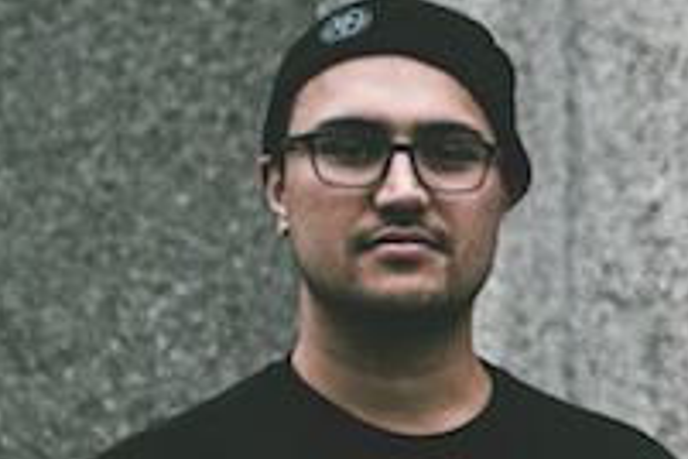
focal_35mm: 174
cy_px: 558
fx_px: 3325
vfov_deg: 7.8
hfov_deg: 10.5
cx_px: 1527
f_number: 1.6
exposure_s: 1/1000
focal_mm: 35
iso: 640
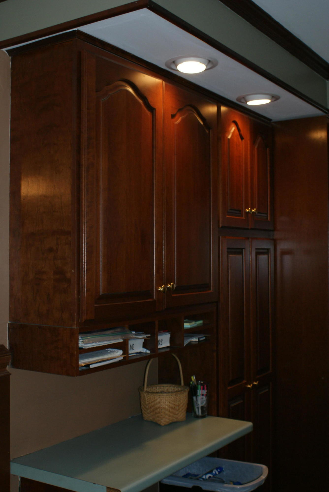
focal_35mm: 42
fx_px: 575
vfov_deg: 46.4
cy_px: 246
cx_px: 164
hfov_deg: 32.0
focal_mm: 28
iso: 400
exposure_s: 1/60
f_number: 5.6
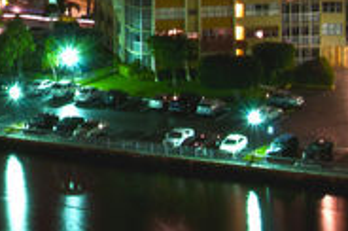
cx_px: -98
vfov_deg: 8.2
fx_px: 1554
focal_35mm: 161
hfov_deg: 12.4
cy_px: -156
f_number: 14
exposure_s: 30
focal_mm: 22
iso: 200
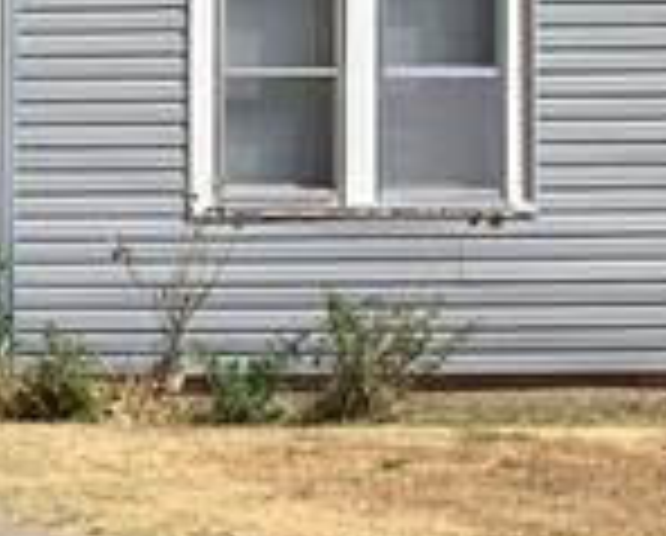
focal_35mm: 209
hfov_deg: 8.0
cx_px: -1318
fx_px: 4128
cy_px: 279
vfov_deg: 7.4
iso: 25
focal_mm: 3.3
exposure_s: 1/1733
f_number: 2.4
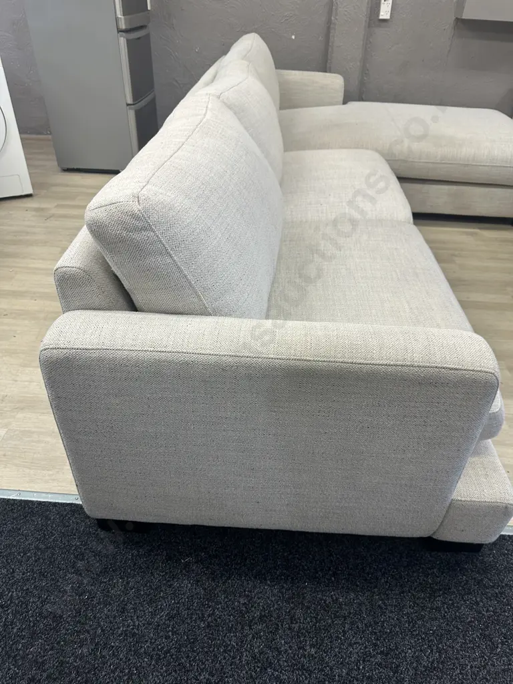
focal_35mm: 24
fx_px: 474
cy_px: 342
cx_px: 256
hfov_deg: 56.8
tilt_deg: -34.1
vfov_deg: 71.6
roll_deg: -0.4
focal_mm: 6.86
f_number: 1.78
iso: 125
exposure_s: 1/100
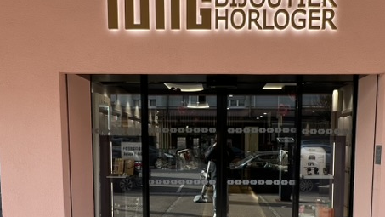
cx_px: 217
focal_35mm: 32
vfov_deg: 35.4
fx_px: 327
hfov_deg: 60.8
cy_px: 175
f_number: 1.8
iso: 32
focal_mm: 1.57
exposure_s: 1/131
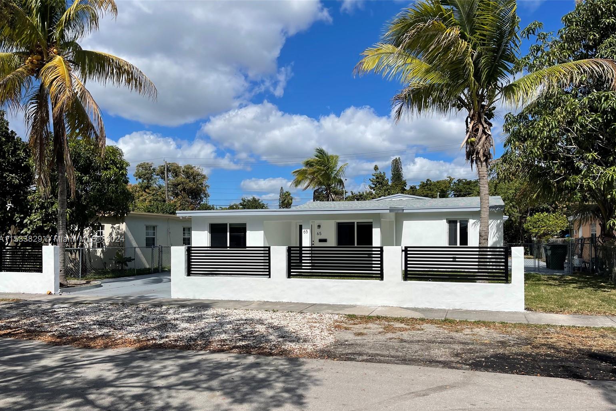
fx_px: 462
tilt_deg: +0.1
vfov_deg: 47.7
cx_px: 317
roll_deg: +0.2
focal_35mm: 27
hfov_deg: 67.4
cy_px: 240
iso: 32
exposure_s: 1/7937
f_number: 1.6
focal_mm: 5.1
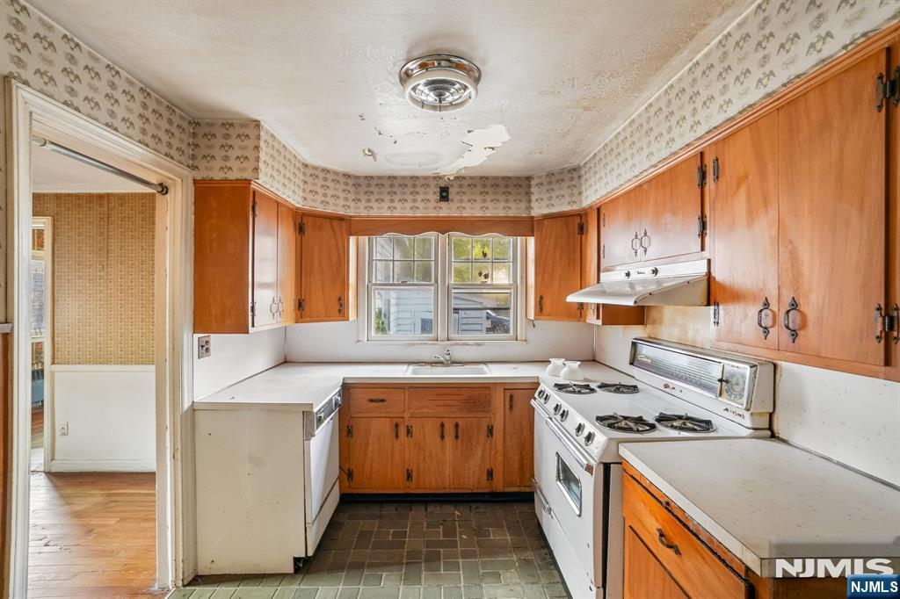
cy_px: 300
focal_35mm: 16
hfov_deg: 96.8
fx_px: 400
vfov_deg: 73.7
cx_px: 450
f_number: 8
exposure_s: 1/13
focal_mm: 16
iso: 320
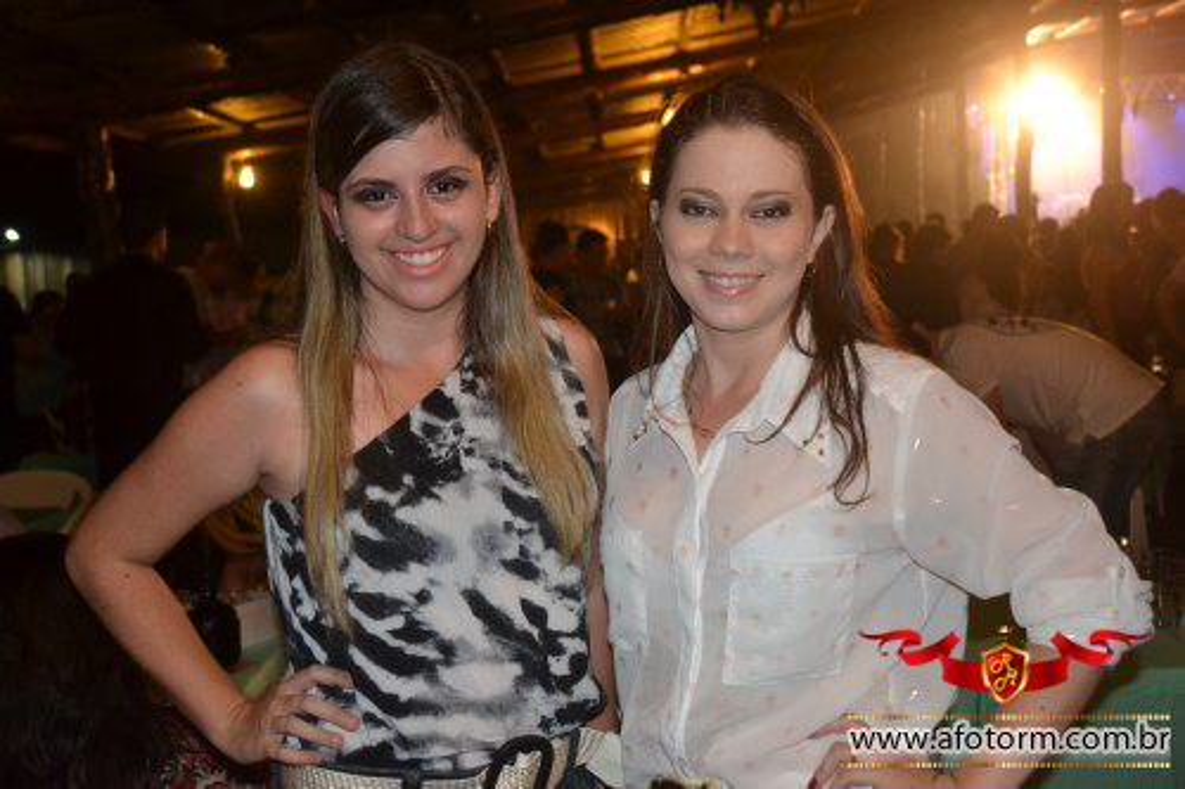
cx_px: 592
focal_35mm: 46
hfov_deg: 42.3
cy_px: 394
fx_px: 1530
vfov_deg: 28.9
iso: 2000
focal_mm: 31
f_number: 4
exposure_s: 1/60
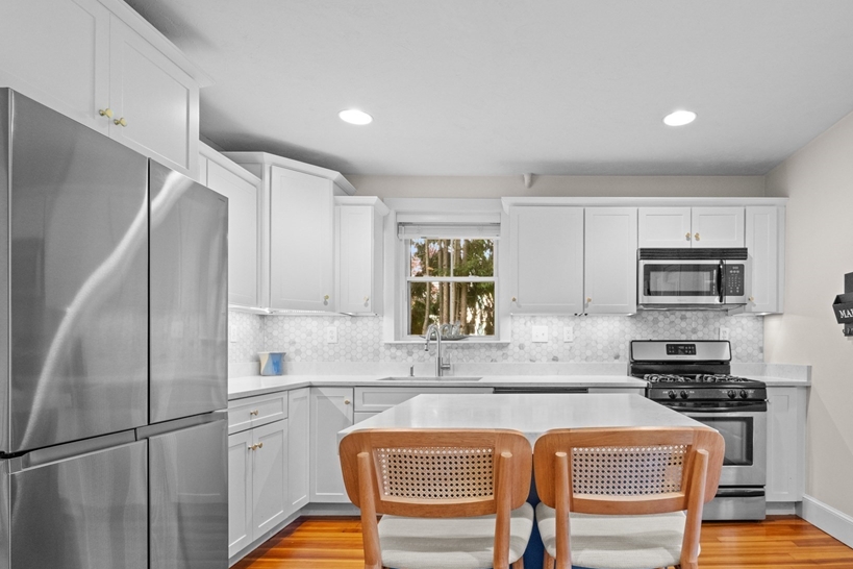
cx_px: 525
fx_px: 486
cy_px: 350
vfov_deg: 60.0
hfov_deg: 81.3
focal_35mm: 20
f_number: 11
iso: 3200
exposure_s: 1/6
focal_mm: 16.4
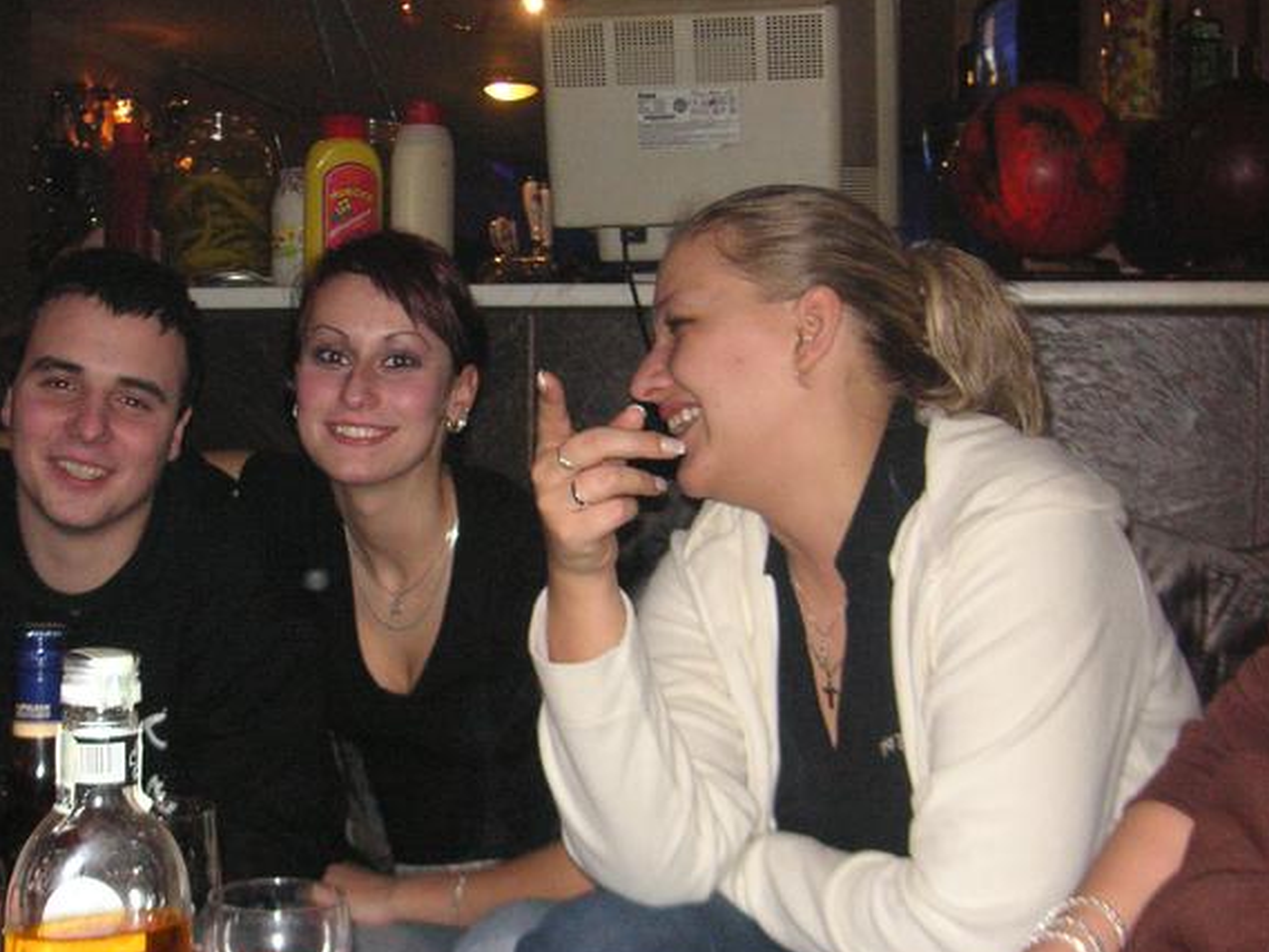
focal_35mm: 52
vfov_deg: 28.0
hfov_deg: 36.3
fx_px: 1907
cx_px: 388
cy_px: 577
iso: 160
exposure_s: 1/45
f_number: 2.8
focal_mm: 6.1
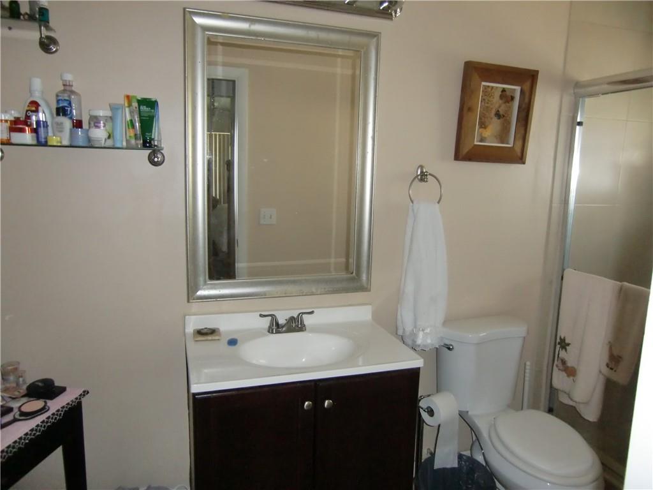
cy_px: 245
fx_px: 453
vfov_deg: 56.8
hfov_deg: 71.6
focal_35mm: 24
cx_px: 326
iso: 400
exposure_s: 1/40
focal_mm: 4.3
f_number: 3.2
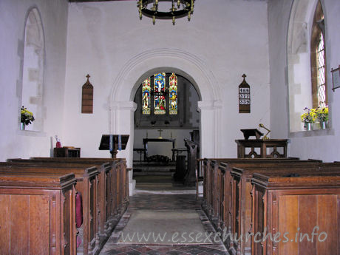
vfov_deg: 40.7
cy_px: 128
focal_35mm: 35
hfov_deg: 52.6
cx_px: 170
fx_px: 344
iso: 89
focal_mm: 8.9
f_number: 2.8
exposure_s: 1/60.1
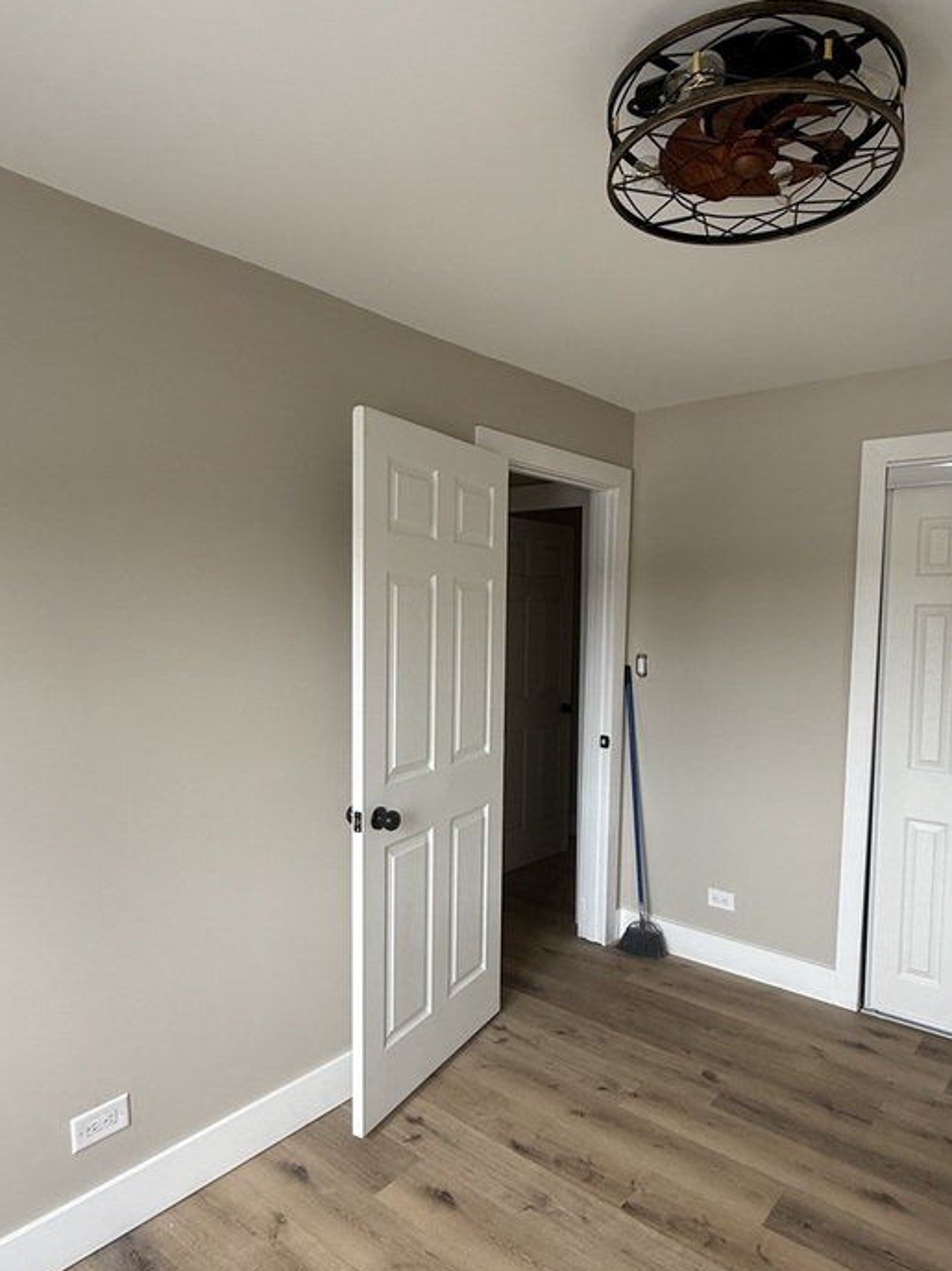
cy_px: 681
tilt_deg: -4.2
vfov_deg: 76.3
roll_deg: -1.4
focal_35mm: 22
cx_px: 540
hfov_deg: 60.8
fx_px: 807
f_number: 2.2
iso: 100
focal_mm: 2.22
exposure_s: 1/99
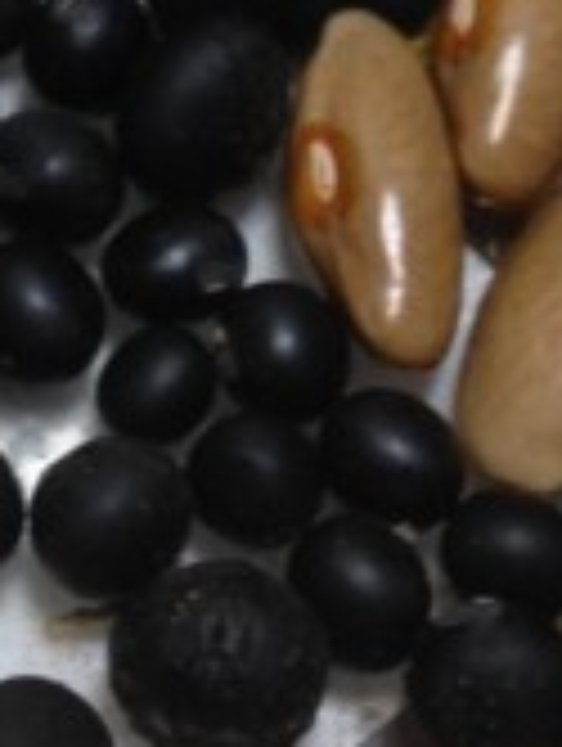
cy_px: -392
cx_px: 45
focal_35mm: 159
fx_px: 3433
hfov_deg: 9.3
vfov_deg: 11.8
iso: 80
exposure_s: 1/20
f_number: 2.4
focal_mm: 4.12
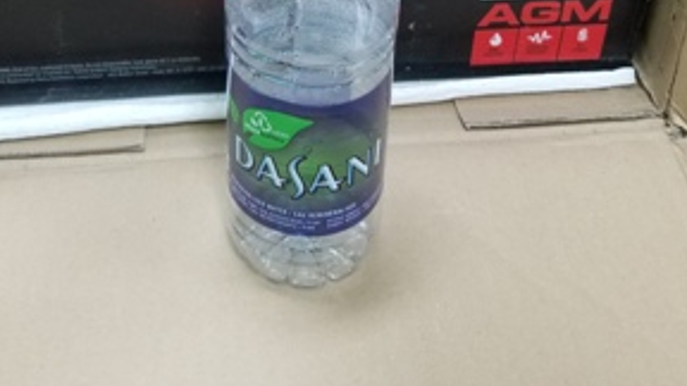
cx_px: 281
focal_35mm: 63
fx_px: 1148
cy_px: -141
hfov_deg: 33.2
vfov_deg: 17.7
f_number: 1.7
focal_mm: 4.25
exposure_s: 1/60
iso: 200
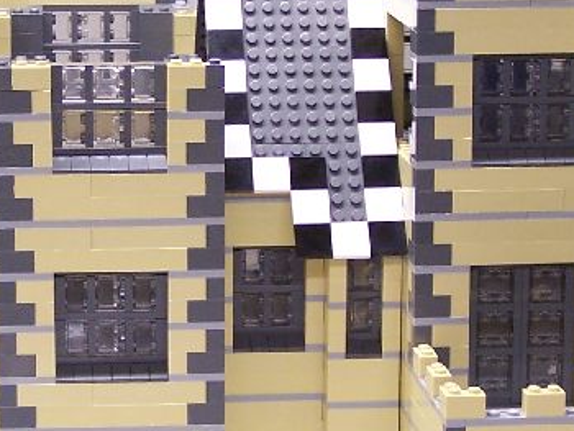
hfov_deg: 13.2
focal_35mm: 149
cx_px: 172
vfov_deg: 10.0
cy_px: 197
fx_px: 2472
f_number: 3
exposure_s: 1/6
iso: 80
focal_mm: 8.5
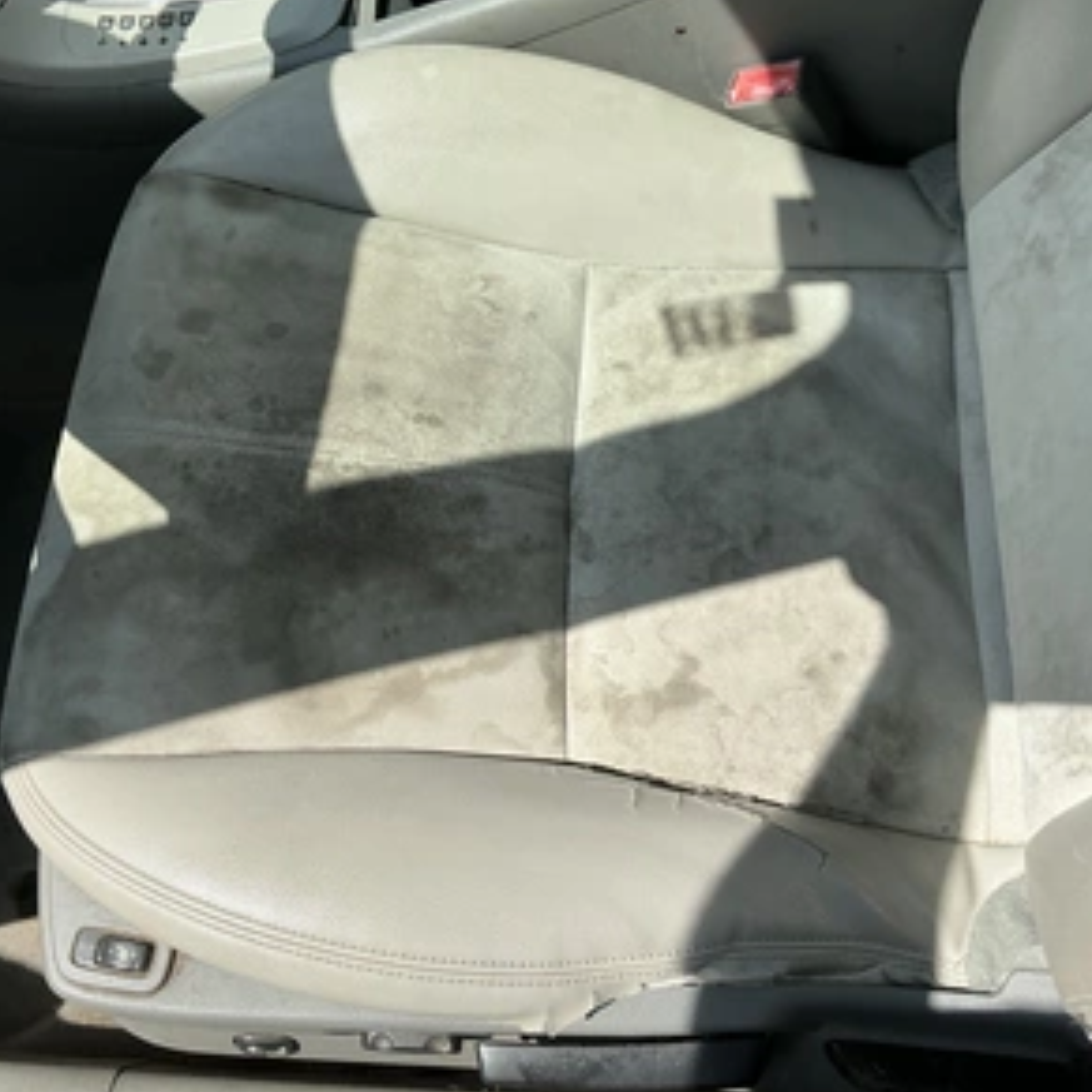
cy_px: 544
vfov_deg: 48.5
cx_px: 503
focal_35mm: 34
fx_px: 1213
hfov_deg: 48.4
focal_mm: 3
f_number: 1.8
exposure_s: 1/1342
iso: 25
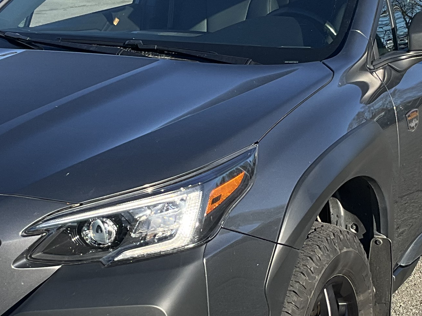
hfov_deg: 21.8
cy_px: 151
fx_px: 1097
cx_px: 206
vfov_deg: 16.4
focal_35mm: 90
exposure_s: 1/792
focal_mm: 3
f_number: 1.8
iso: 25
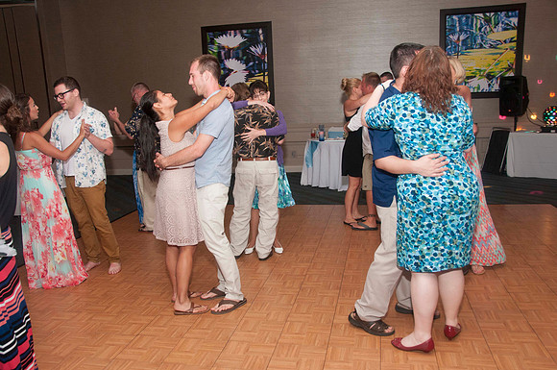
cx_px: 278
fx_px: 464
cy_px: 185
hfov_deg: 62.0
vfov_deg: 43.5
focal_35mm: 30
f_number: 5.6
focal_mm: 20
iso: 800
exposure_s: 1/60
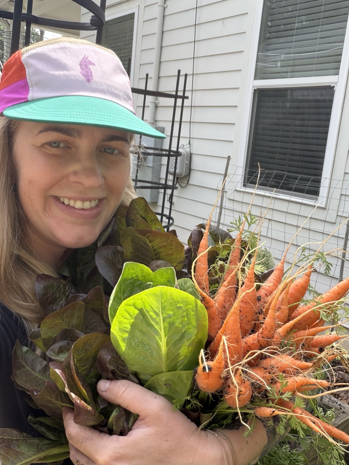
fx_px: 417
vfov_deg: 58.3
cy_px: 227
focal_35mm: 31
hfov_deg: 45.4
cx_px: 180
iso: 32
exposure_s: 1/275
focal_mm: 2.71
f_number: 1.9
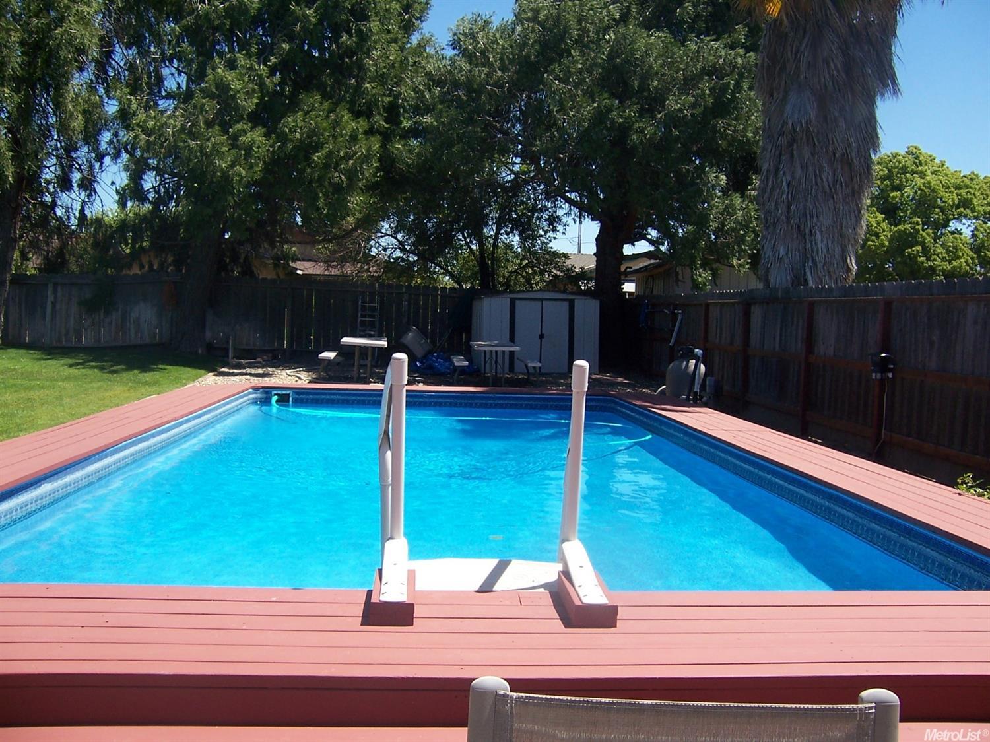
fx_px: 943
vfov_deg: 42.9
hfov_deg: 55.4
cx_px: 495
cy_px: 371
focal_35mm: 33
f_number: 3.4
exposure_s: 1/750
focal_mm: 5.5
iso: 80
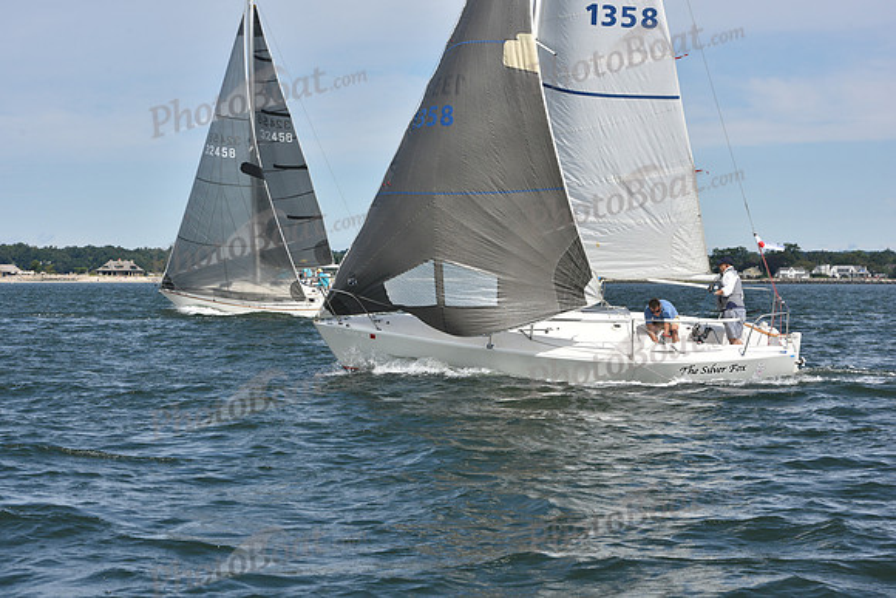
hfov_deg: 20.8
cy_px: 299
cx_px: 448
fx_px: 2440
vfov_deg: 14.0
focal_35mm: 98
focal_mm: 98
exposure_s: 1/1000
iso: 320
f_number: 10
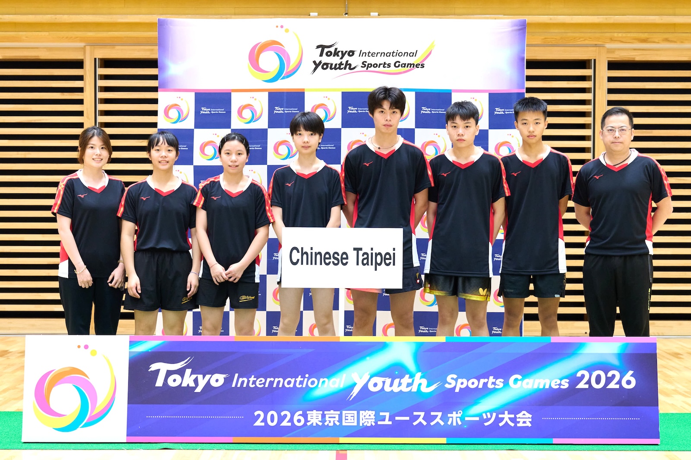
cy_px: 230
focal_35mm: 46
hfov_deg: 42.8
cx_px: 346
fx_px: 883
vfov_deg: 29.2
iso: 800
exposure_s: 1/125
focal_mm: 46
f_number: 4
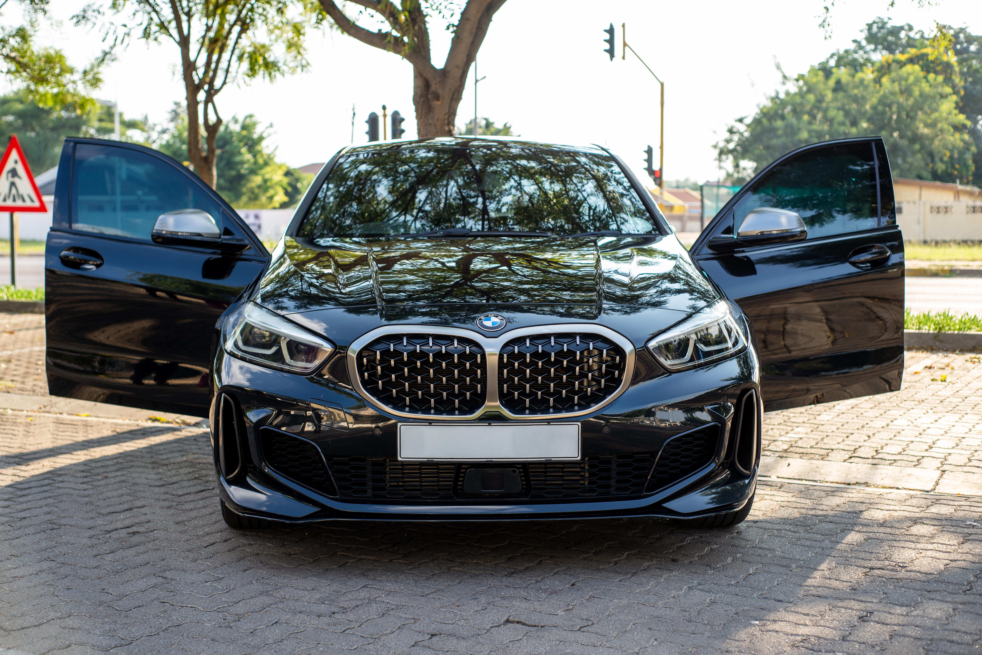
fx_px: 1364
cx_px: 491
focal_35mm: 50
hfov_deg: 39.6
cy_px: 328
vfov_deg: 27.0
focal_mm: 50
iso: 100
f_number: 4.5
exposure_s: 1/250
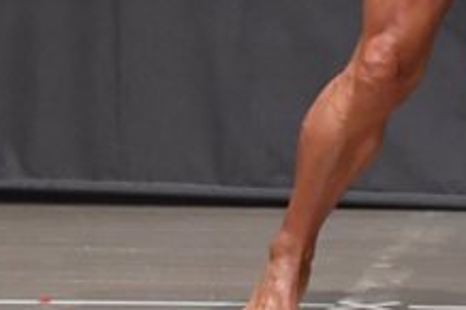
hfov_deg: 2.3
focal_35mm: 906
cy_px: -158
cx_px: 493
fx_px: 11718
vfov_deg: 1.5
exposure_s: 1/400
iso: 6400
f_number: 5.6
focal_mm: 170
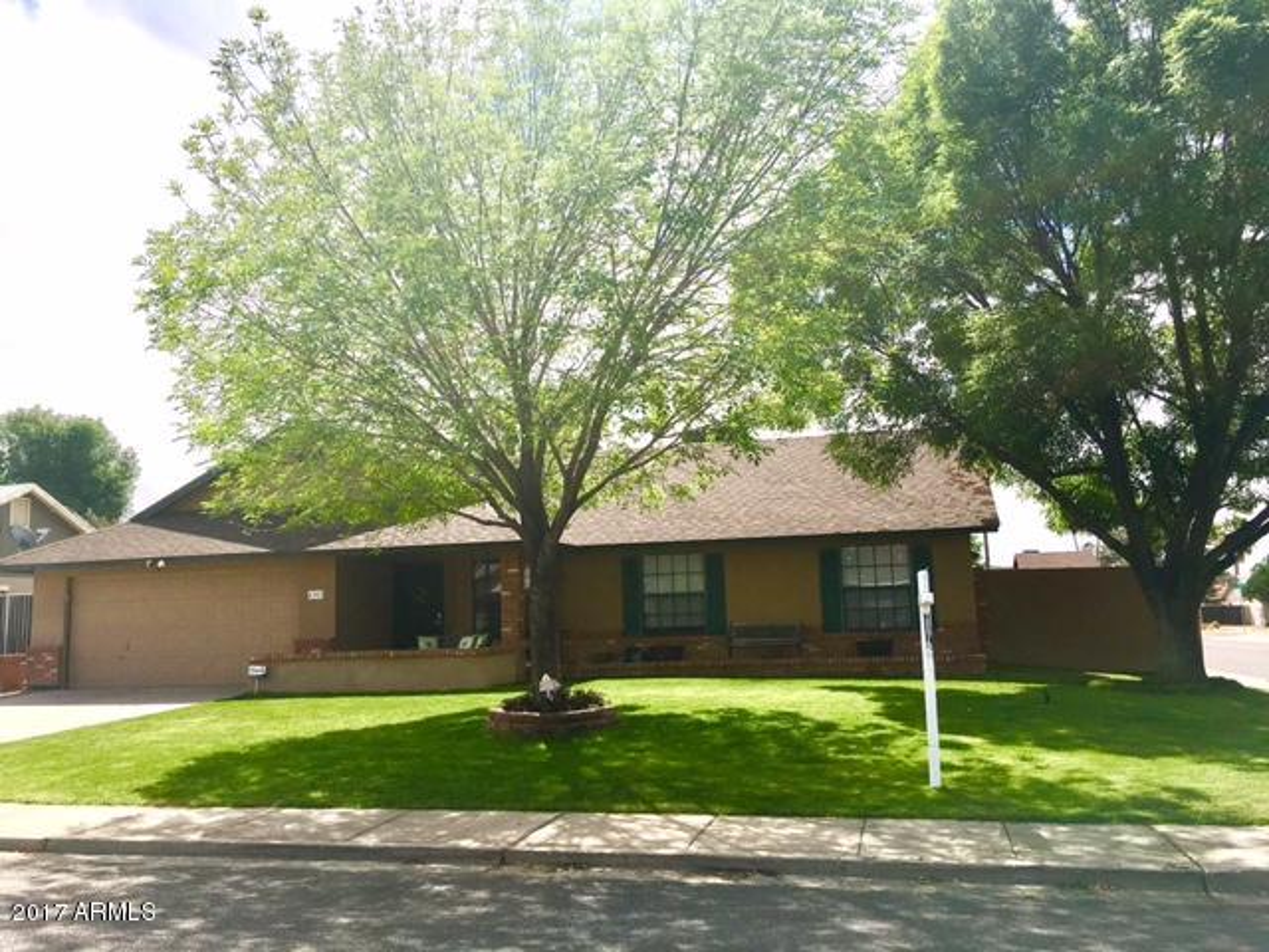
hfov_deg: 61.7
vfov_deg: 48.2
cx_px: 634
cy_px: 476
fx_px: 1063
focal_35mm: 29
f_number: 2.2
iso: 25
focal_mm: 4.15
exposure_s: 1/1789
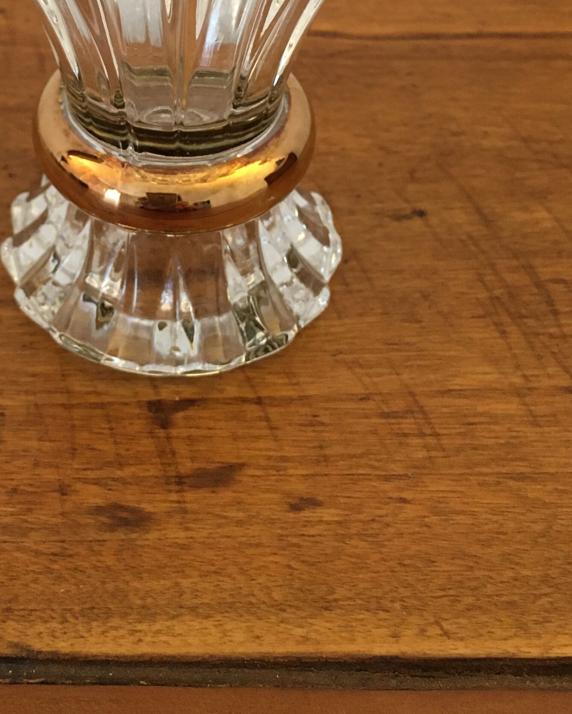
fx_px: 1269
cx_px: 142
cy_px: -18
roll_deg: -1.3
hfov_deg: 25.1
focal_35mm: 60
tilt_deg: -32.9
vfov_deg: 29.2
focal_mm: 4.15
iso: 200
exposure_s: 1/20
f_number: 2.2
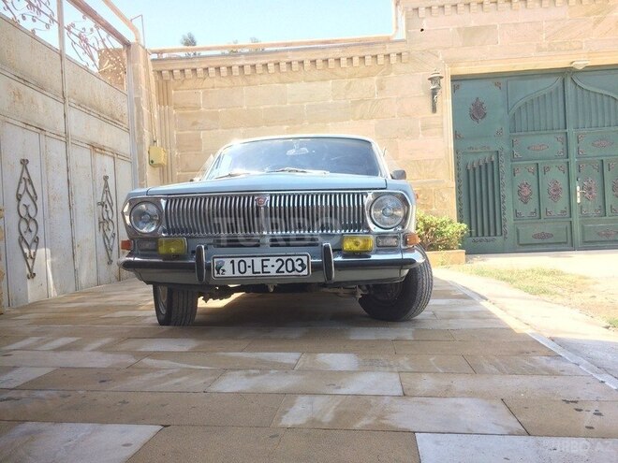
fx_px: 518
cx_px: 309
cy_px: 232
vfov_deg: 48.2
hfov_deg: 61.7
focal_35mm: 29
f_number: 2.2
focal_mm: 4.15
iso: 32
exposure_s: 1/354
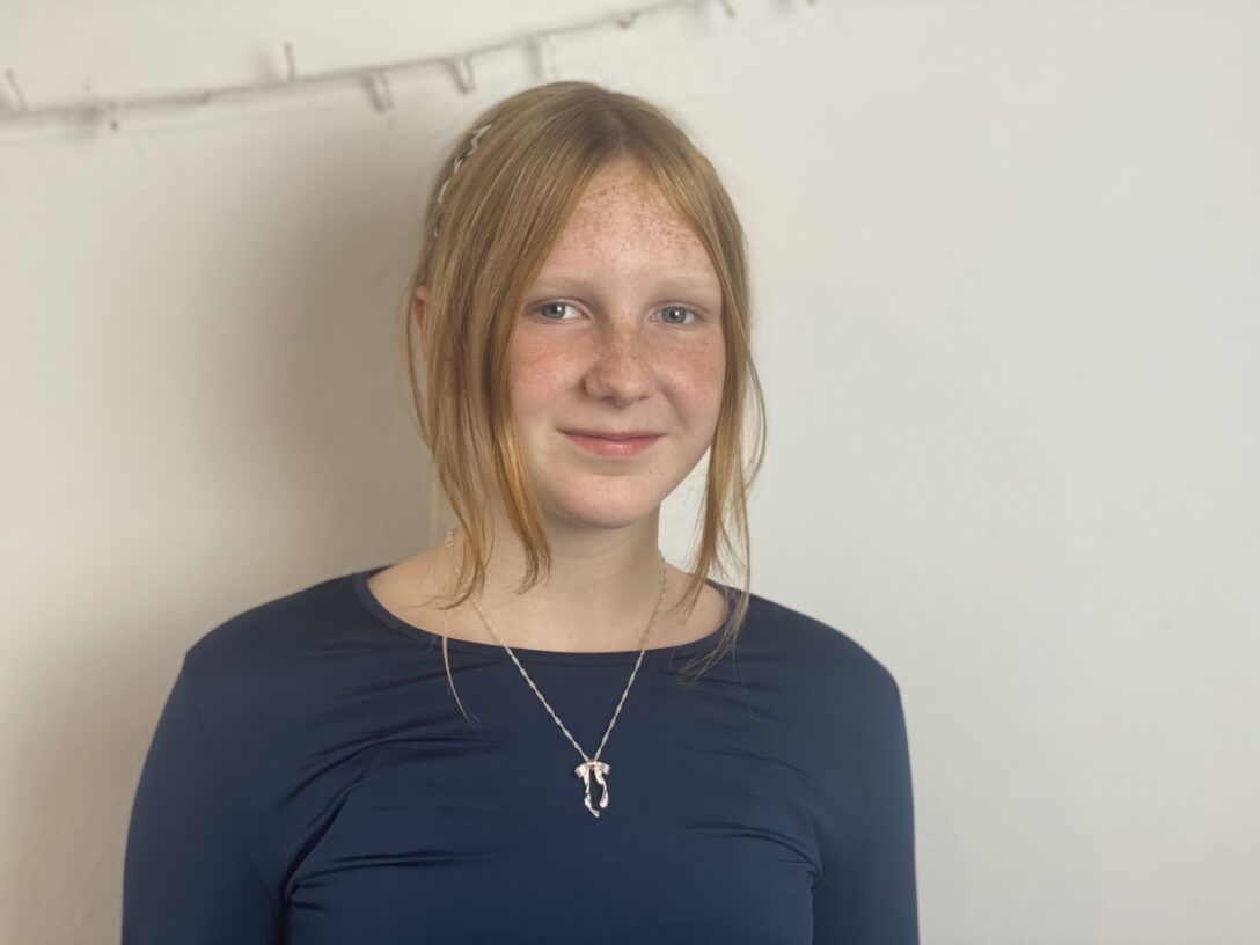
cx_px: 630
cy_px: 472
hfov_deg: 36.8
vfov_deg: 28.0
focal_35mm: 52
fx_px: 1893
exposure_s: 1/100
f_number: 2
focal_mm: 6
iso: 100
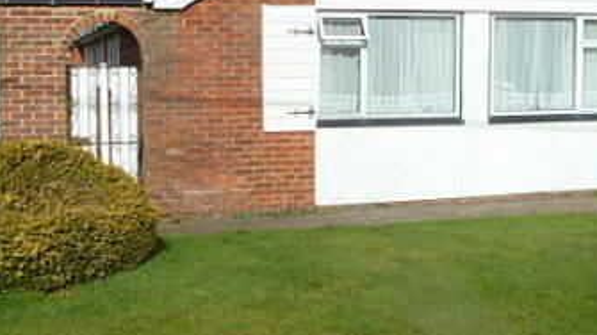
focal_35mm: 55
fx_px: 870
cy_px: 138
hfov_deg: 37.7
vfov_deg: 21.8
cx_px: 229
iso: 80
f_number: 5.6
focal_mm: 4.7
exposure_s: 1/640
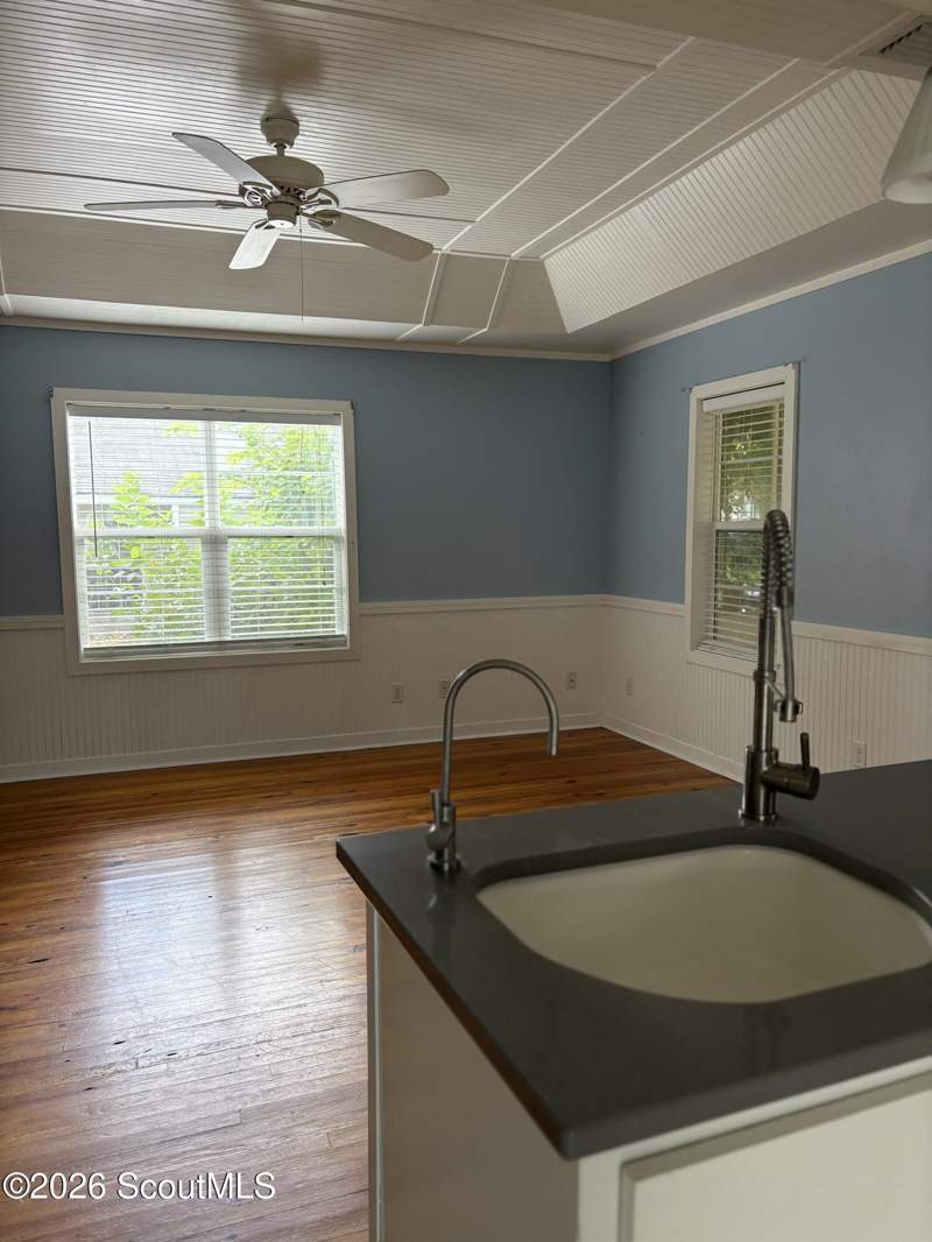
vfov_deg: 67.3
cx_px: 466
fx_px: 933
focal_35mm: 26
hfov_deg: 53.1
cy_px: 621
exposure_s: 1/79
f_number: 1.6
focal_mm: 5.96
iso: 125
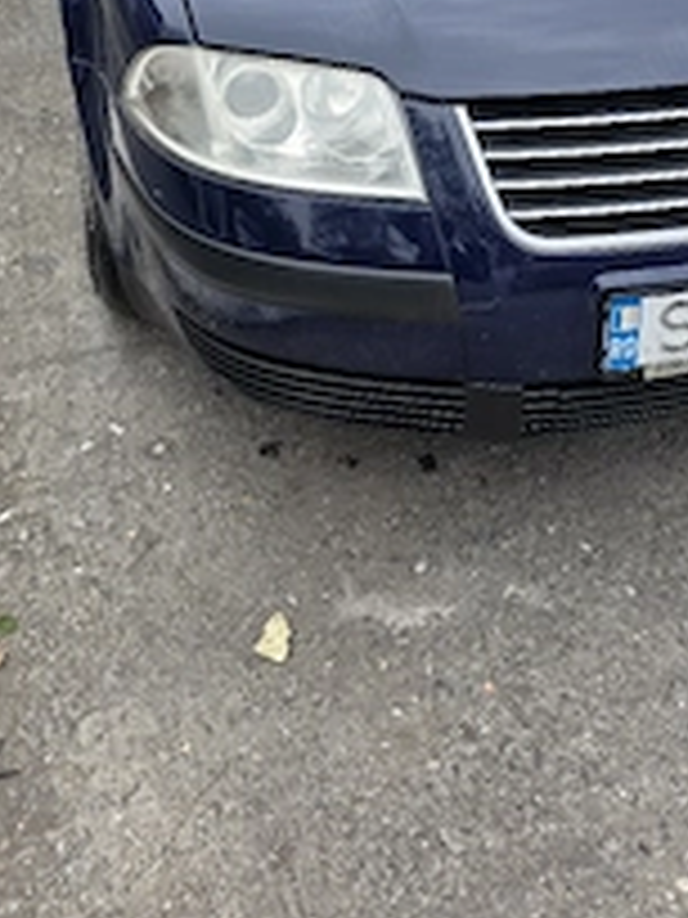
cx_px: 486
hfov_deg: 31.8
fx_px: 1193
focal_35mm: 45
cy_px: 54
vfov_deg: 38.5
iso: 40
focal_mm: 6.3
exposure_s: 1/182
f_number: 1.7
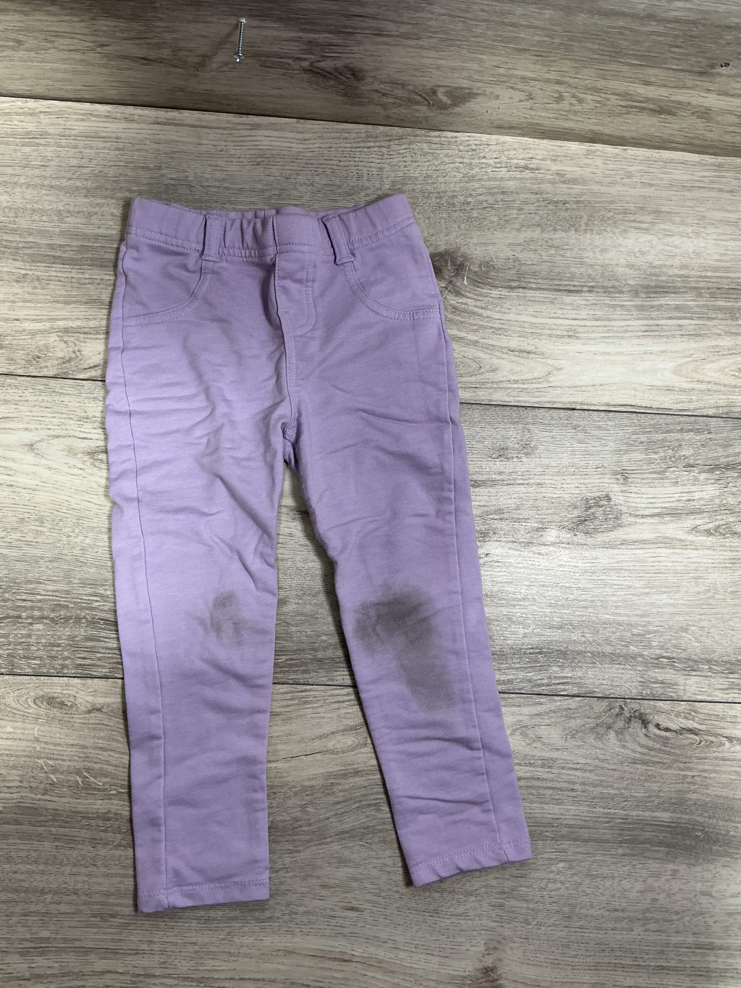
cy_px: 494
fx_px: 828
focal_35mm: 29
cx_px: 370
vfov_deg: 61.7
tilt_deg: -83.7
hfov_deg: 48.2
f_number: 1.8
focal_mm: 3
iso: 40
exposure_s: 1/50
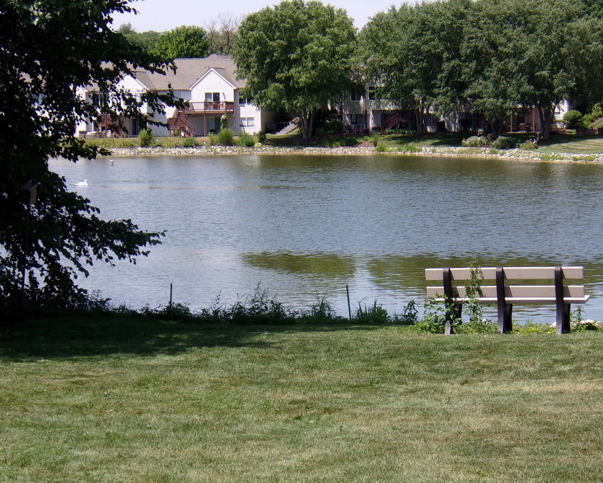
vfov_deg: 17.1
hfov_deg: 21.3
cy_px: 251
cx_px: 331
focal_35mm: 90
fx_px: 1607
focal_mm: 12.5
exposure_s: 1/320
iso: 80
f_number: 4.9
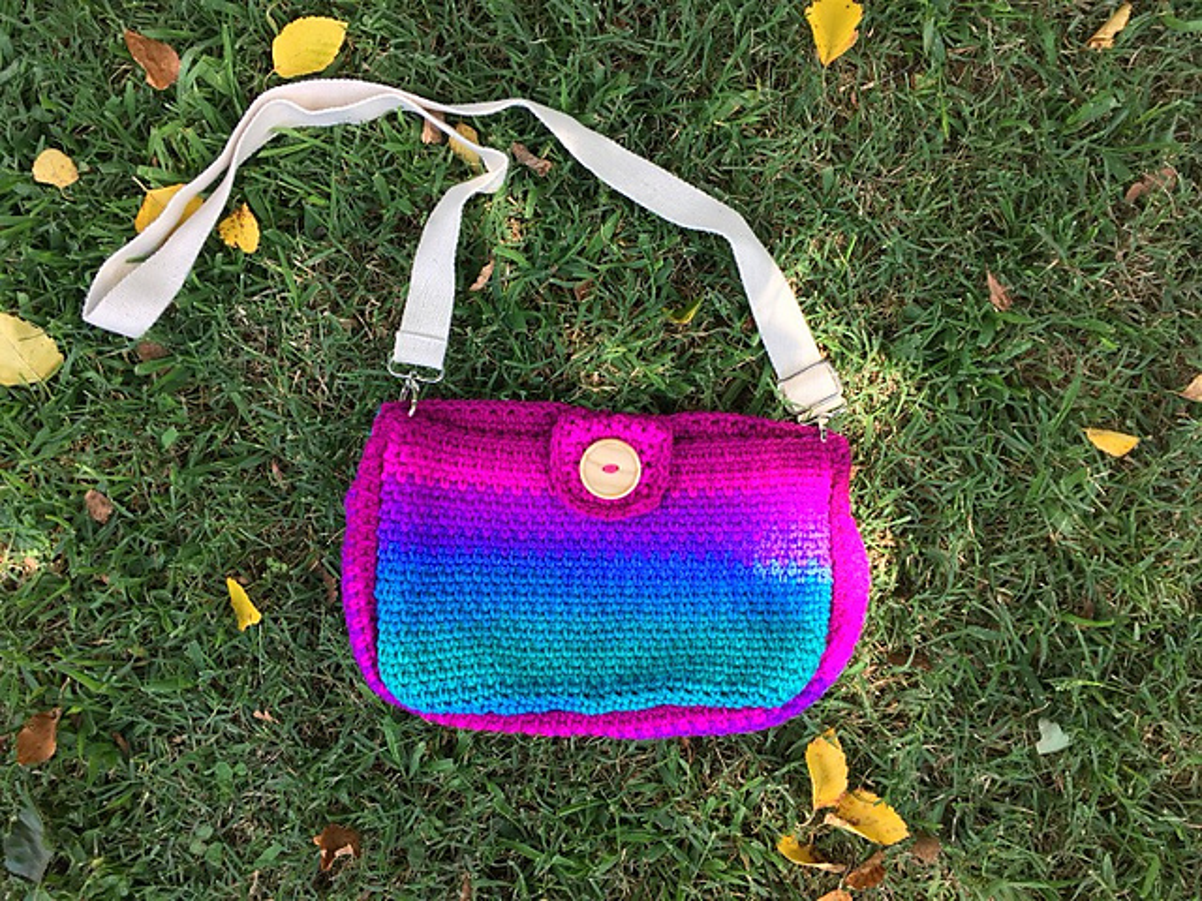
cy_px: 450
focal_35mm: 29
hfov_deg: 61.7
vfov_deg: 48.2
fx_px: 1007
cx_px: 601
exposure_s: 1/120
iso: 25
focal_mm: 4.15
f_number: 2.2
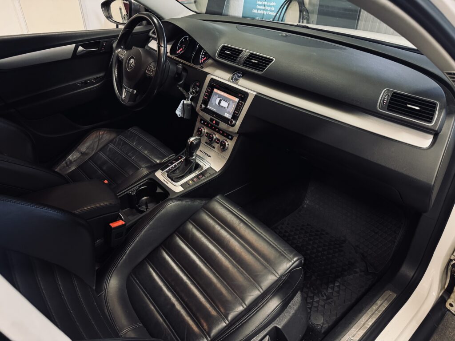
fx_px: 315
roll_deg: +0.8
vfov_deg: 56.8
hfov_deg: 71.6
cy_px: 170
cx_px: 228
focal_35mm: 24
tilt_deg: -33.1
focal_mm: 6.76
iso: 800
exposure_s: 1/50
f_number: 1.78
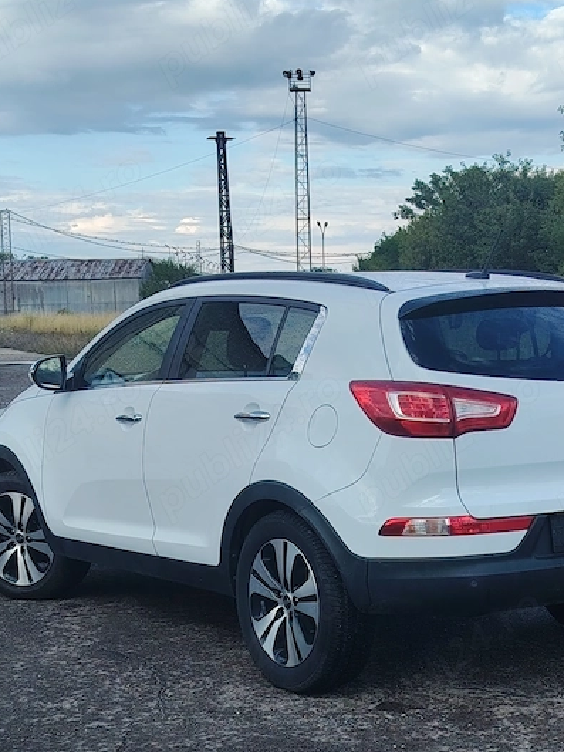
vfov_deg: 28.4
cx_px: 348
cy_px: 492
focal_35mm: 68
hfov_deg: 21.6
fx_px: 1477
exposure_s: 1/436
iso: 100
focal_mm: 5.25
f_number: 1.75
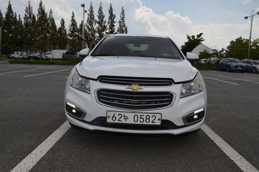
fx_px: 215
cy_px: 86
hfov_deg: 62.0
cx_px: 130
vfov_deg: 43.4
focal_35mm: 30
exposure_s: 1/200
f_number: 16
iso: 100
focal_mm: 20
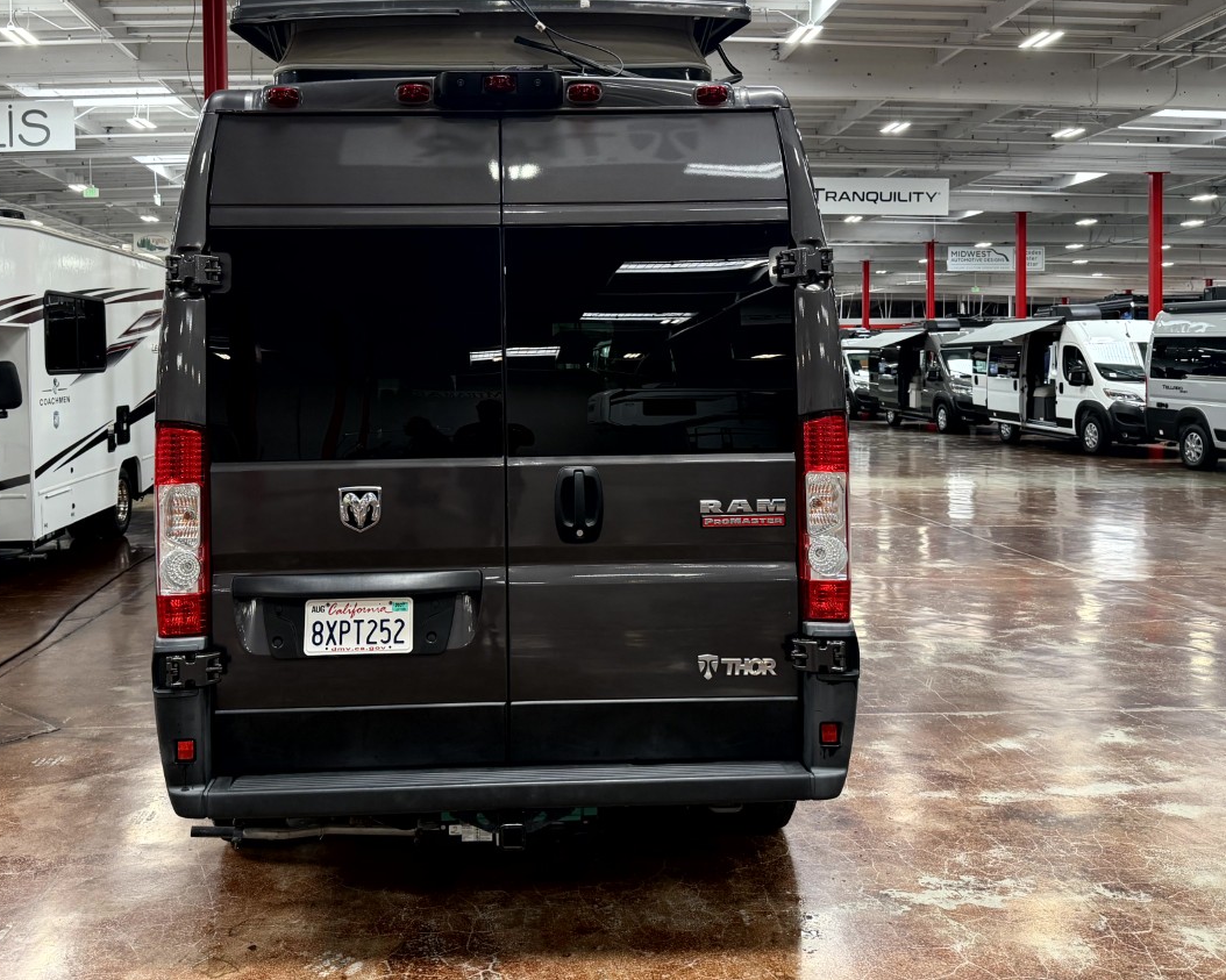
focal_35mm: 31
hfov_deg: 56.9
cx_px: 515
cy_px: 373
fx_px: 1125
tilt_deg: -1.6
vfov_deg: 46.7
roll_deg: +1.5
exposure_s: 1/147
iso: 200
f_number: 1.78
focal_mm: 6.76
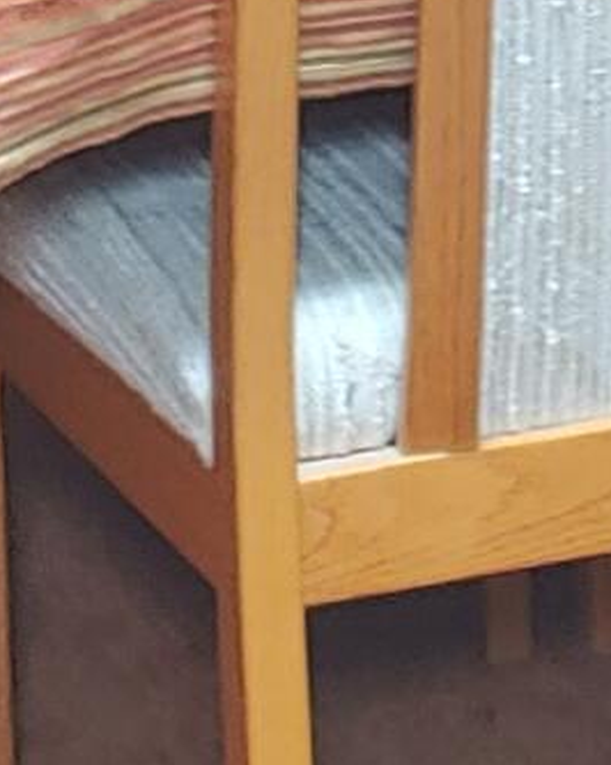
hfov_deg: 7.0
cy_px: -721
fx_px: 4977
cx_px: 625
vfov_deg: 8.4
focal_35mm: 220
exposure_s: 1/30
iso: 200
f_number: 1.5
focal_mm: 4.23
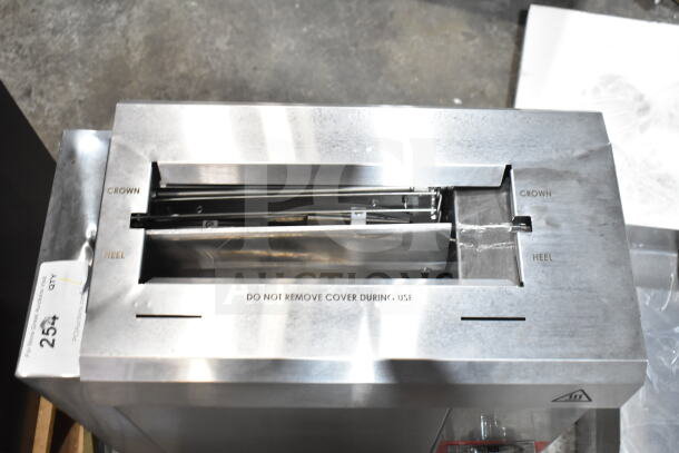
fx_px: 792
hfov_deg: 46.4
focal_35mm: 42
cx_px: 340
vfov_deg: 31.9
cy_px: 226
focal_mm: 28
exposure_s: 1/125
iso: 1600
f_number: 5.6
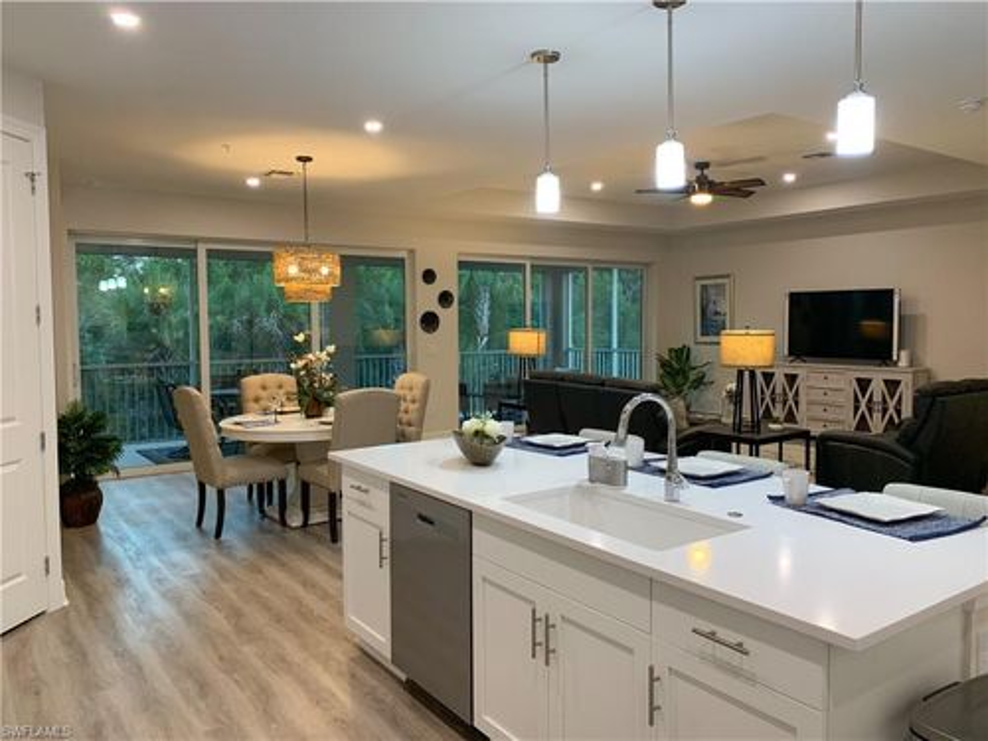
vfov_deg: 53.1
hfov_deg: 67.3
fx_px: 742
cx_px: 494
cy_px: 370
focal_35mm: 26
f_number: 1.8
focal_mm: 4.25
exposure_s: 1/60
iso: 125
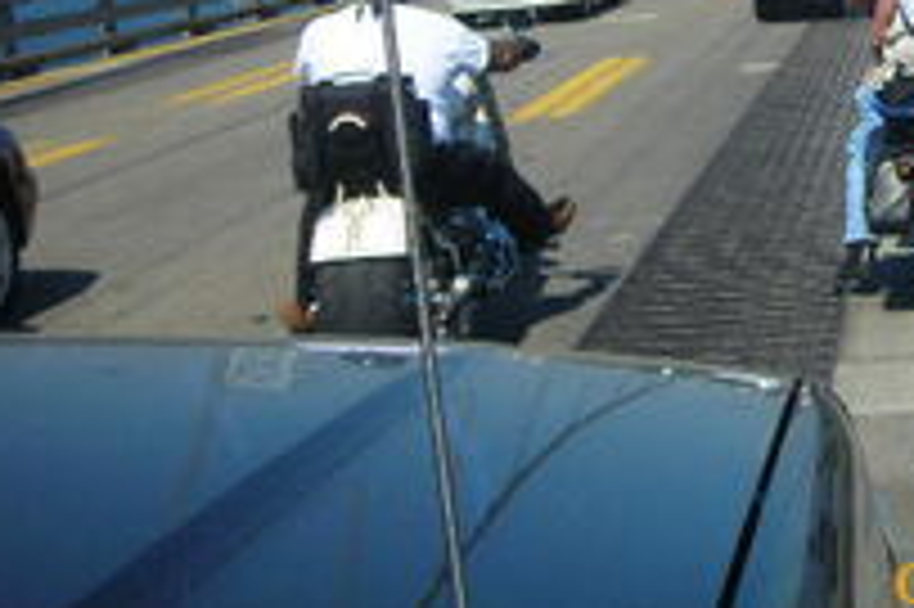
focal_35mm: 78
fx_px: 1979
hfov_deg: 25.3
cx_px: 801
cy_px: -59
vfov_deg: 16.9
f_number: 6.4
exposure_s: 1/167
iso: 50
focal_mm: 6.3
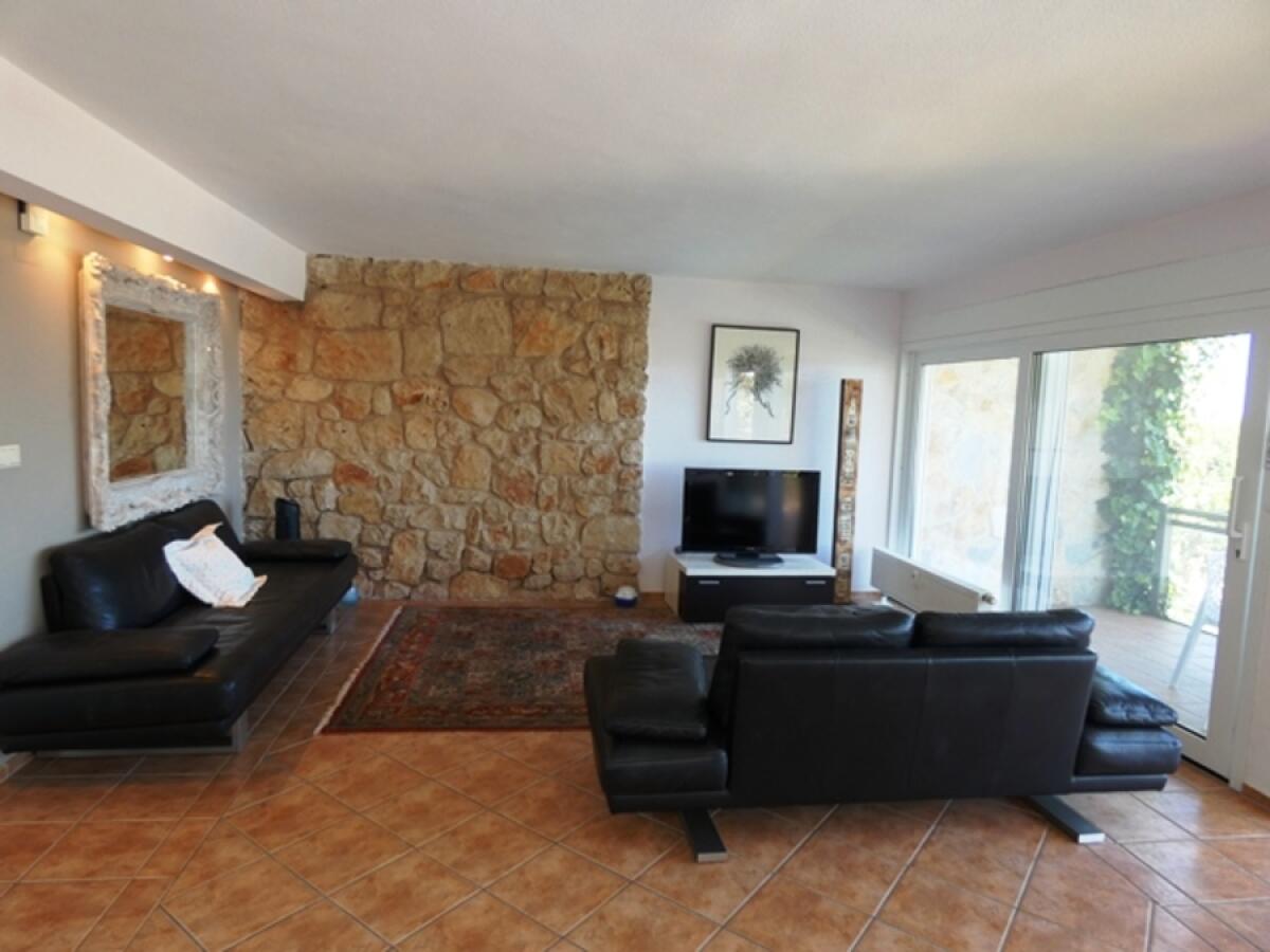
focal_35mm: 20
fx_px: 734
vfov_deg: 66.0
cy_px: 476
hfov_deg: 81.7
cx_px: 635
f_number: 2.8
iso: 125
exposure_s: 1/60
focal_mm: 3.6
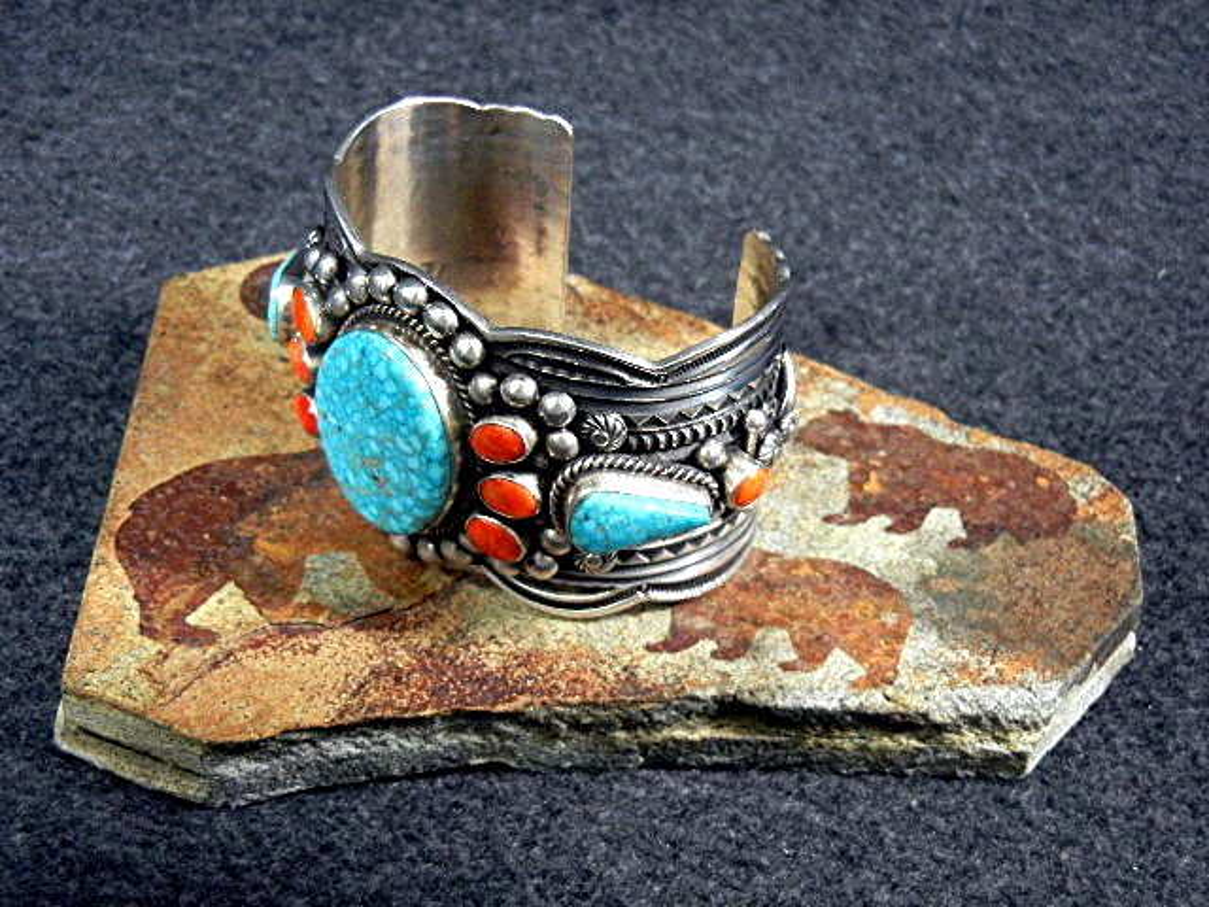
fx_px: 2689
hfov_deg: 25.3
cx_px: 604
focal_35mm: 77
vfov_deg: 19.1
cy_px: 454
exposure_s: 1/20.2
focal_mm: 13.9
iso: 400
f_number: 4.3
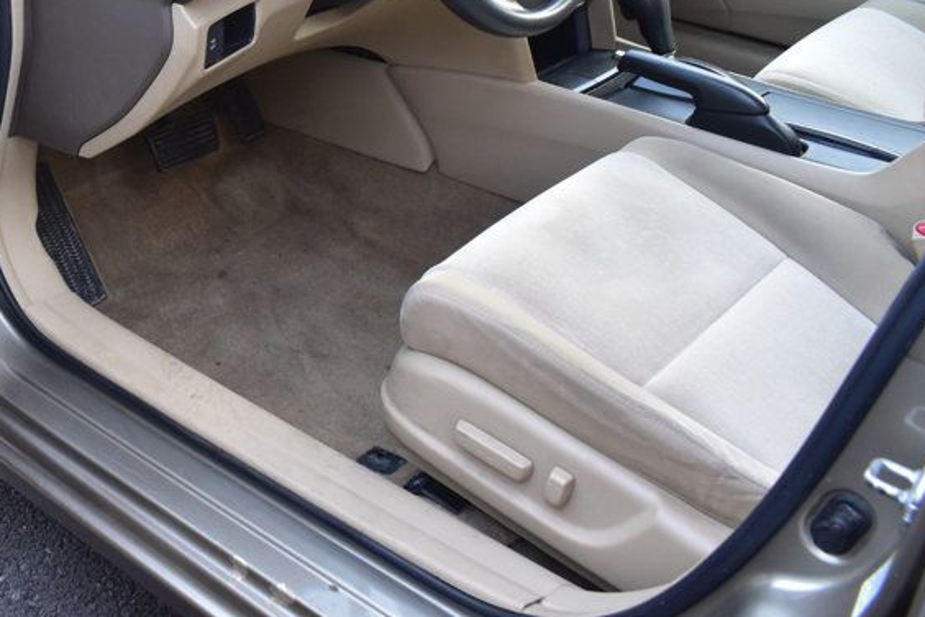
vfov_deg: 26.9
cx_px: 120
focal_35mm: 49
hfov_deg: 38.0
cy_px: 102
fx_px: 1259
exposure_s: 1/20
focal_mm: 18
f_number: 6.3
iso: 400
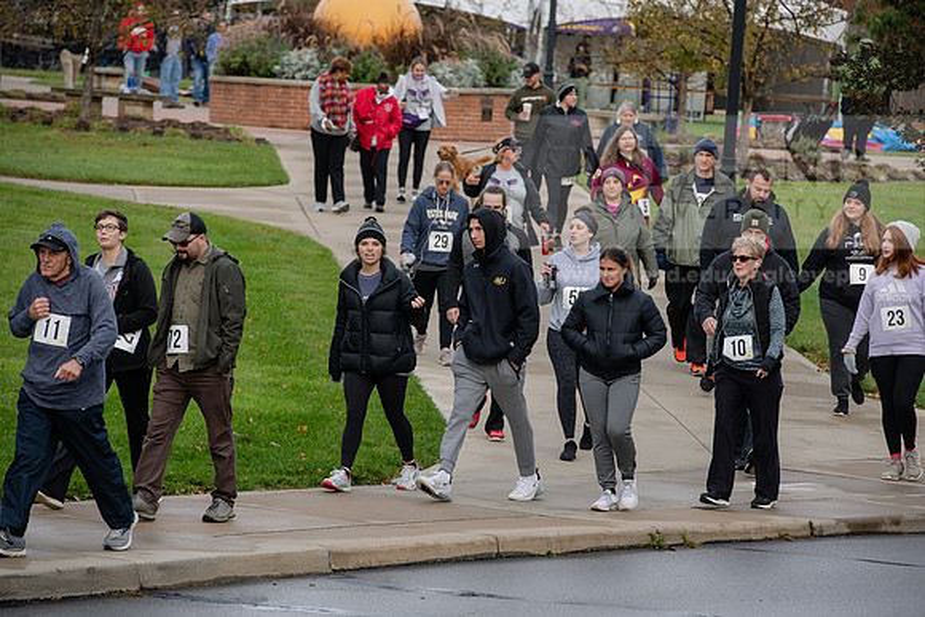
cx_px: 462
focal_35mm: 200
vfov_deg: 6.9
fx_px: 5140
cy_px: 308
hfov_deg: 10.3
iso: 640
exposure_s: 1/500
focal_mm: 200
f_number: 6.3
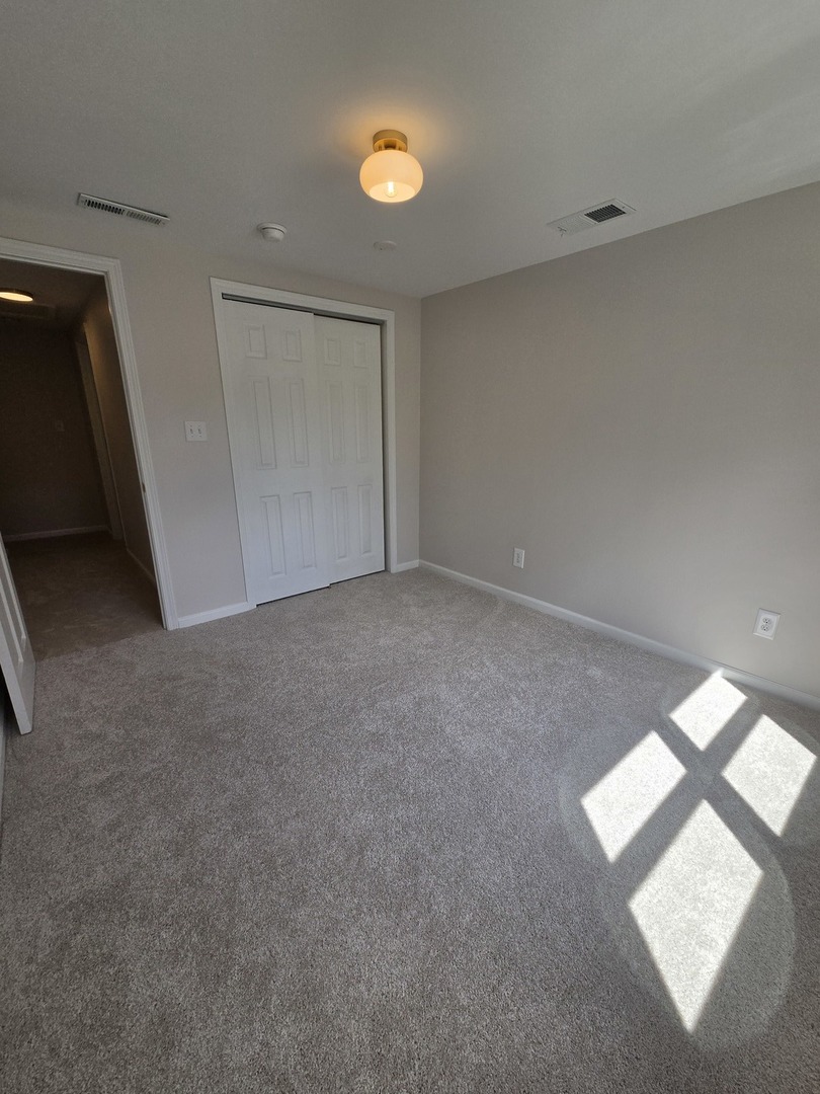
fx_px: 411
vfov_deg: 106.2
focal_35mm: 13
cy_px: 547
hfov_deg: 89.9
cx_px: 410
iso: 100
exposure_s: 1/1013
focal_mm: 2.2
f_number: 2.2
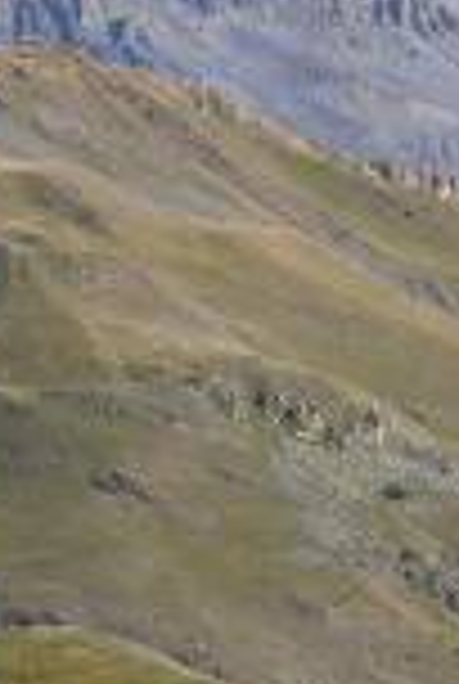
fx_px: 4512
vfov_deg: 8.7
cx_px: 279
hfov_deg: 5.8
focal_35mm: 237
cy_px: 500
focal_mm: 9.6
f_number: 4.4
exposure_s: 1/290
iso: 50
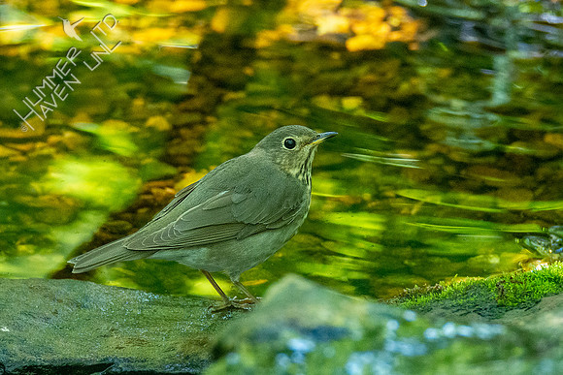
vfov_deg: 2.0
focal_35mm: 690
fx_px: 10793
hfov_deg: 3.0
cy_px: 188
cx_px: 282
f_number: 6.3
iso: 4000
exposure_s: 1/400
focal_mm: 460
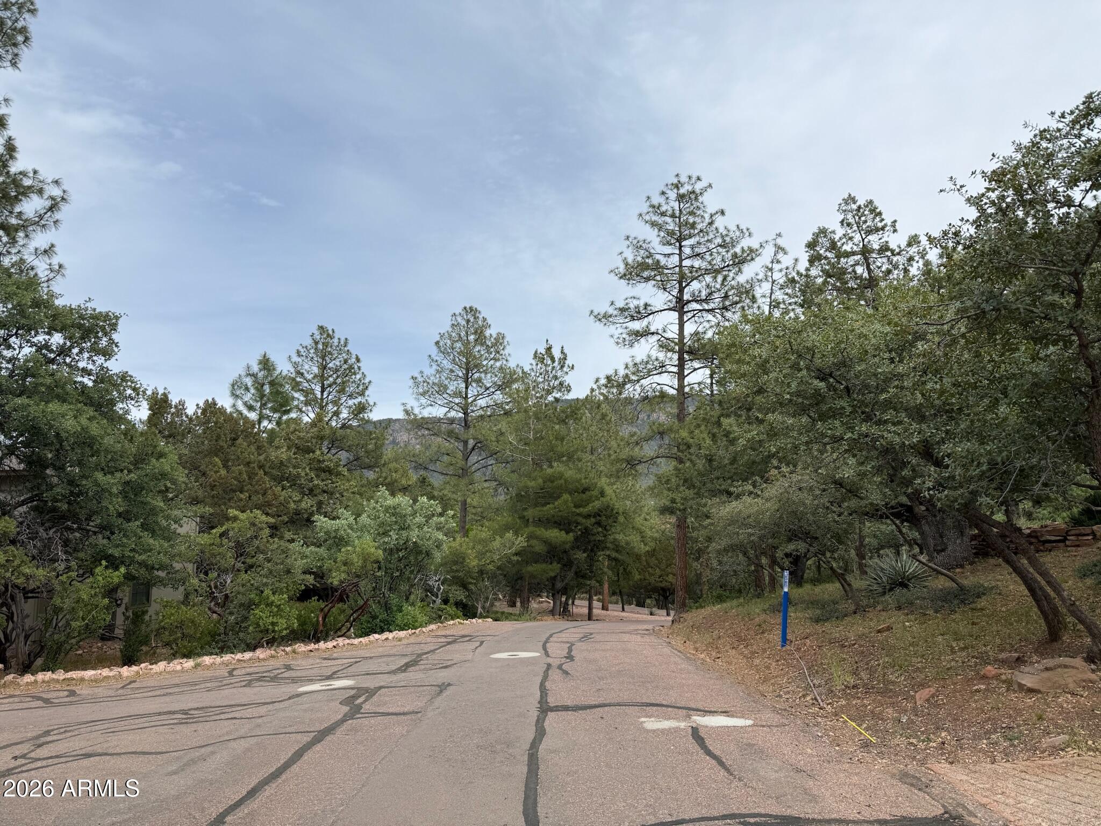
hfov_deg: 71.6
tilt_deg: +7.3
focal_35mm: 24
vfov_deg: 56.8
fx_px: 763
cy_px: 413
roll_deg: +0.7
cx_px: 550
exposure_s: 1/4405
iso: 80
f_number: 1.78
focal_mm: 6.76
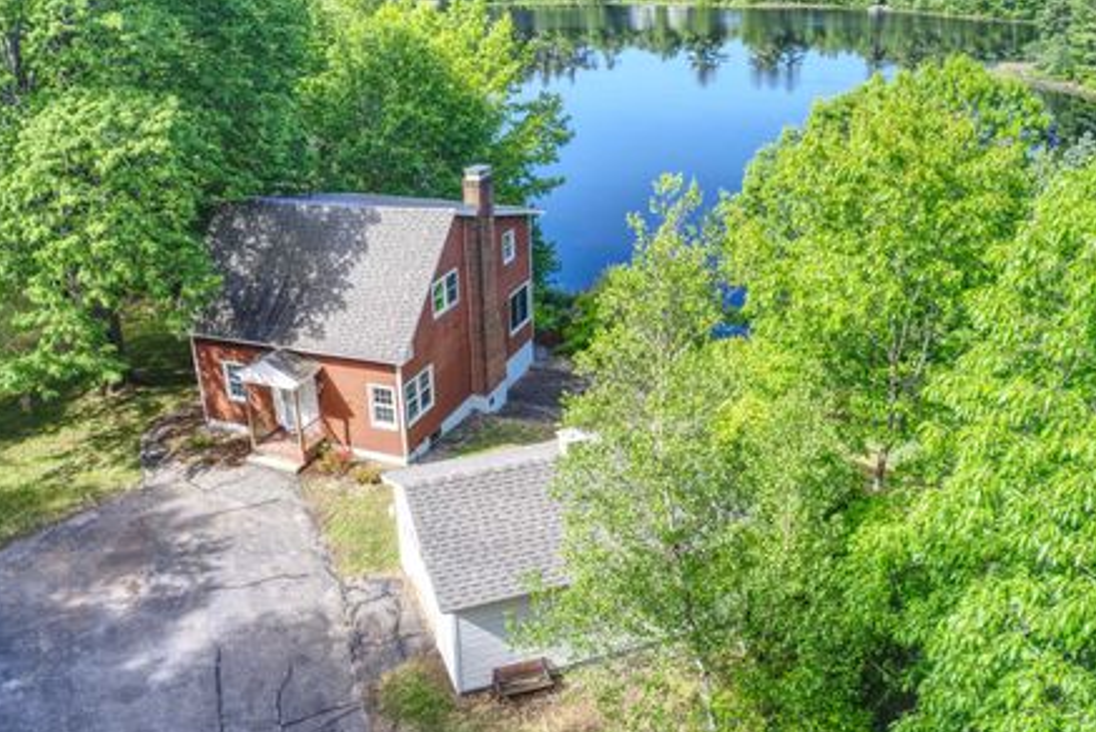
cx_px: 527
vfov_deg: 41.2
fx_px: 975
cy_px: 369
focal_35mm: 32
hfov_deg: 58.7
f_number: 4.5
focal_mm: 10.3
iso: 100
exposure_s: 1/160
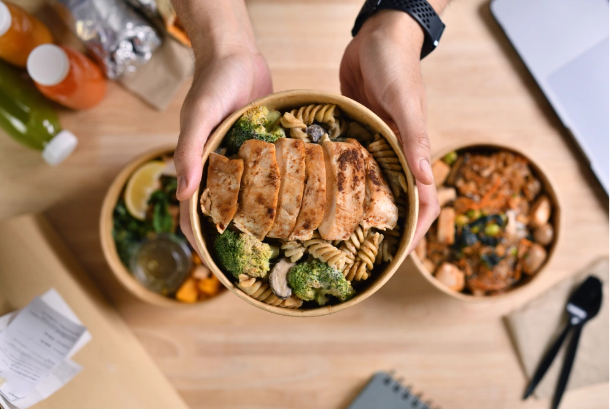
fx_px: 853
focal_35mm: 50
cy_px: 204
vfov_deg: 27.0
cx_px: 307
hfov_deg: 39.6
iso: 200
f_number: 4
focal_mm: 50
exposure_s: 1/60
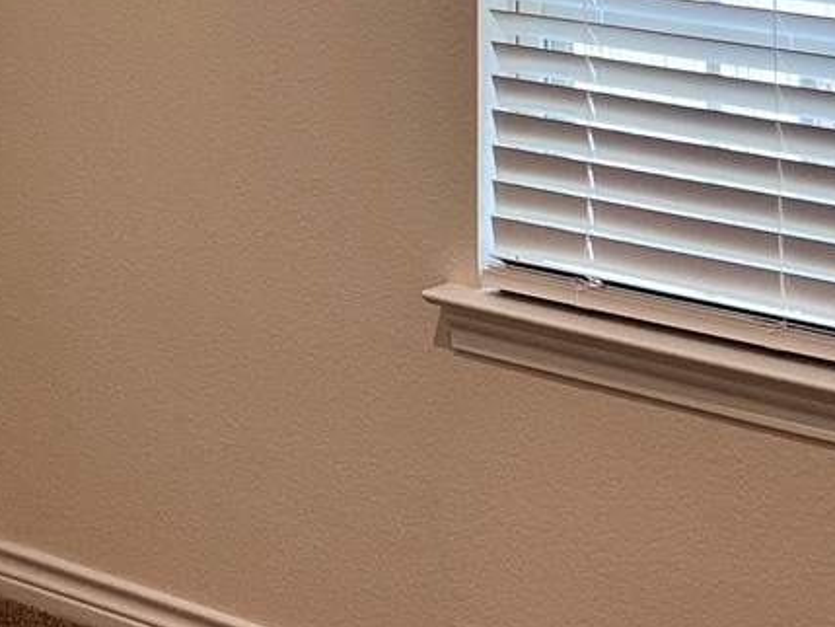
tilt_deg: +1.8
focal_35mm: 124
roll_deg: -0.6
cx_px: 111
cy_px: -489
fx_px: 2992
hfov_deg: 15.7
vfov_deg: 11.2
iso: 64
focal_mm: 5.7
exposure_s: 1/120
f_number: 1.5
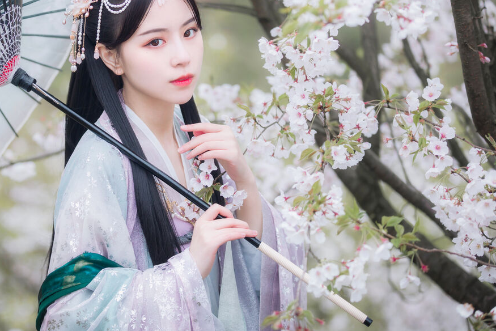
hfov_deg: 16.7
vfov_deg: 11.2
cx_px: 161
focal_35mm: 122
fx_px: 1681
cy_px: 106
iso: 320
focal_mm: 90
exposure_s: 1/250
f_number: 2.8
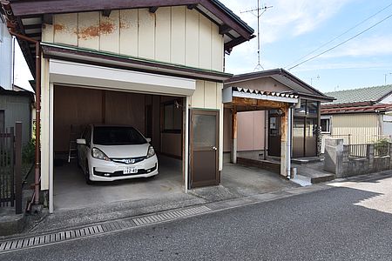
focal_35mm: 20
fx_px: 218
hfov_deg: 84.0
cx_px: 197
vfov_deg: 61.9
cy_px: 130
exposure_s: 1/320
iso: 200
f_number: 8
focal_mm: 12
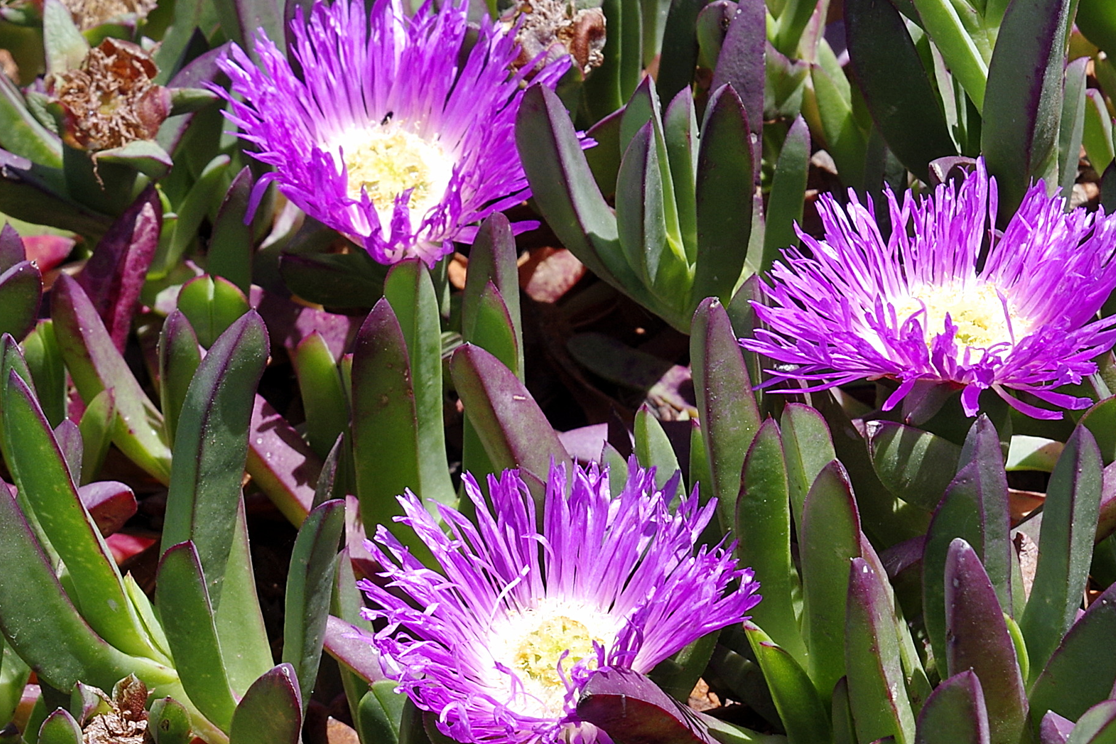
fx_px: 4309
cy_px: 358
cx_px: 688
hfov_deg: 14.7
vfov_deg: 9.9
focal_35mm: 139
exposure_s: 1/200
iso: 200
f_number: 8
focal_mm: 50
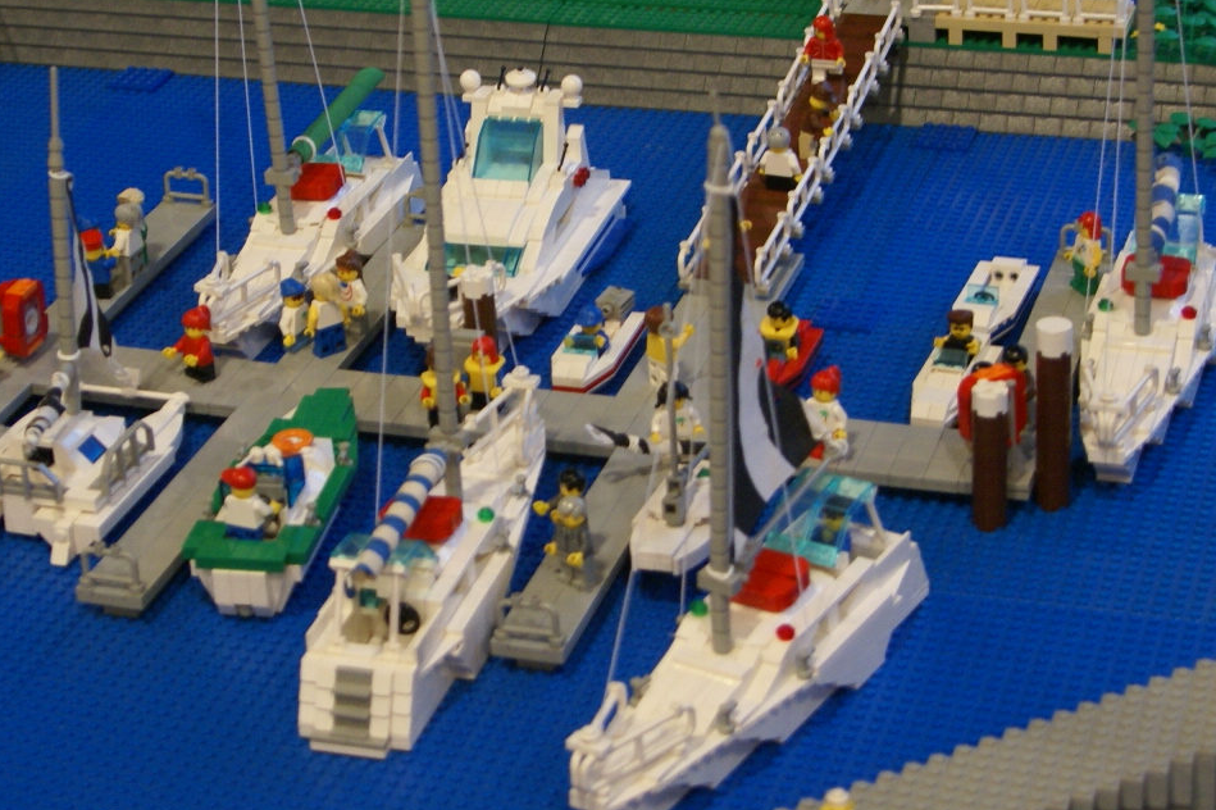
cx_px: 560
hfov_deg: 23.9
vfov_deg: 16.0
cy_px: 260
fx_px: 2870
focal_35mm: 85
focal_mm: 28
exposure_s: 1/40
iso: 400
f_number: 4
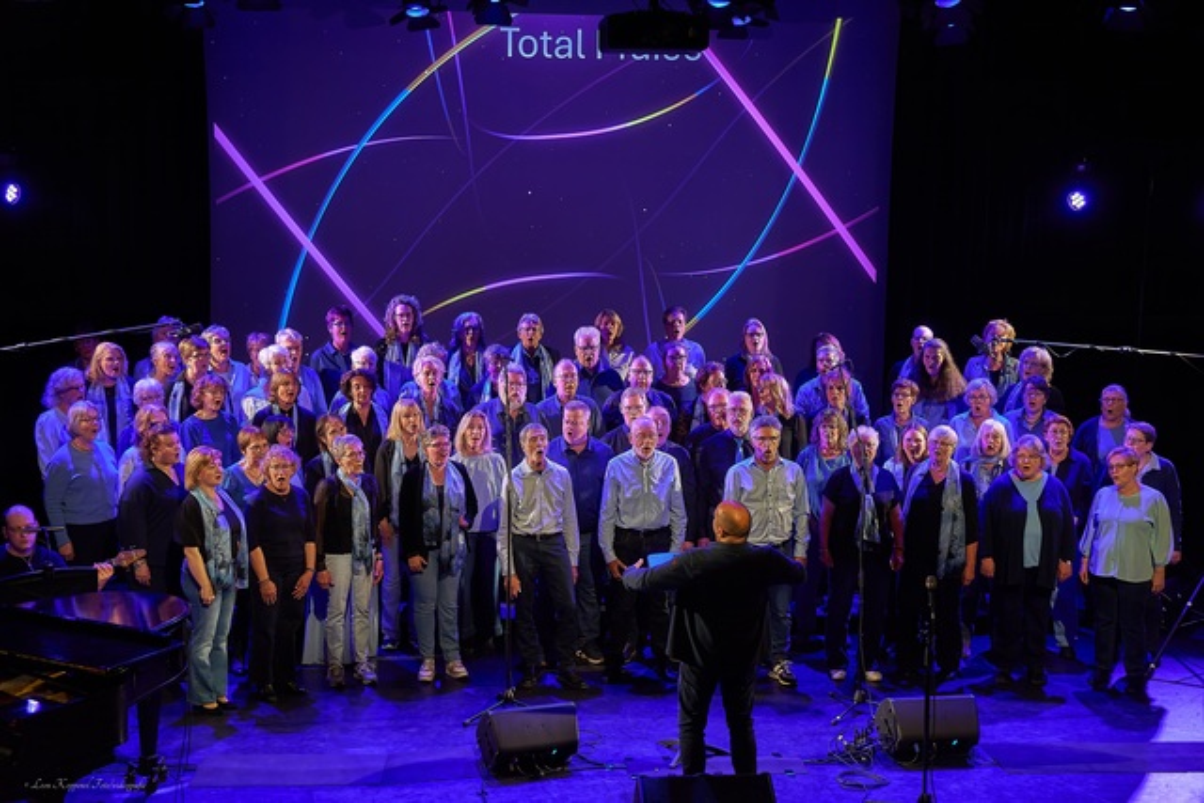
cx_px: 602
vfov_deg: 24.2
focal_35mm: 56
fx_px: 1873
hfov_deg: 35.6
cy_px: 402
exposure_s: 1/60
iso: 800
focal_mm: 56
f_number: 4
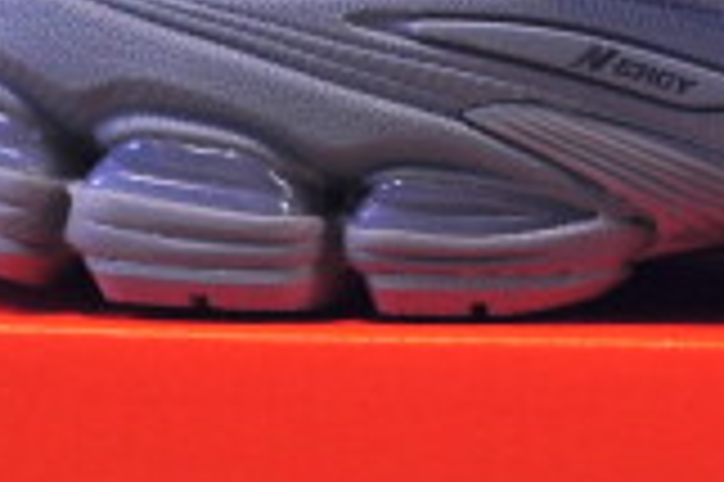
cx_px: 908
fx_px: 7494
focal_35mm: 373
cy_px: -651
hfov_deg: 5.5
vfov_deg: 3.6
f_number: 2.5
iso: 250
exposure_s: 1/320
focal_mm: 50
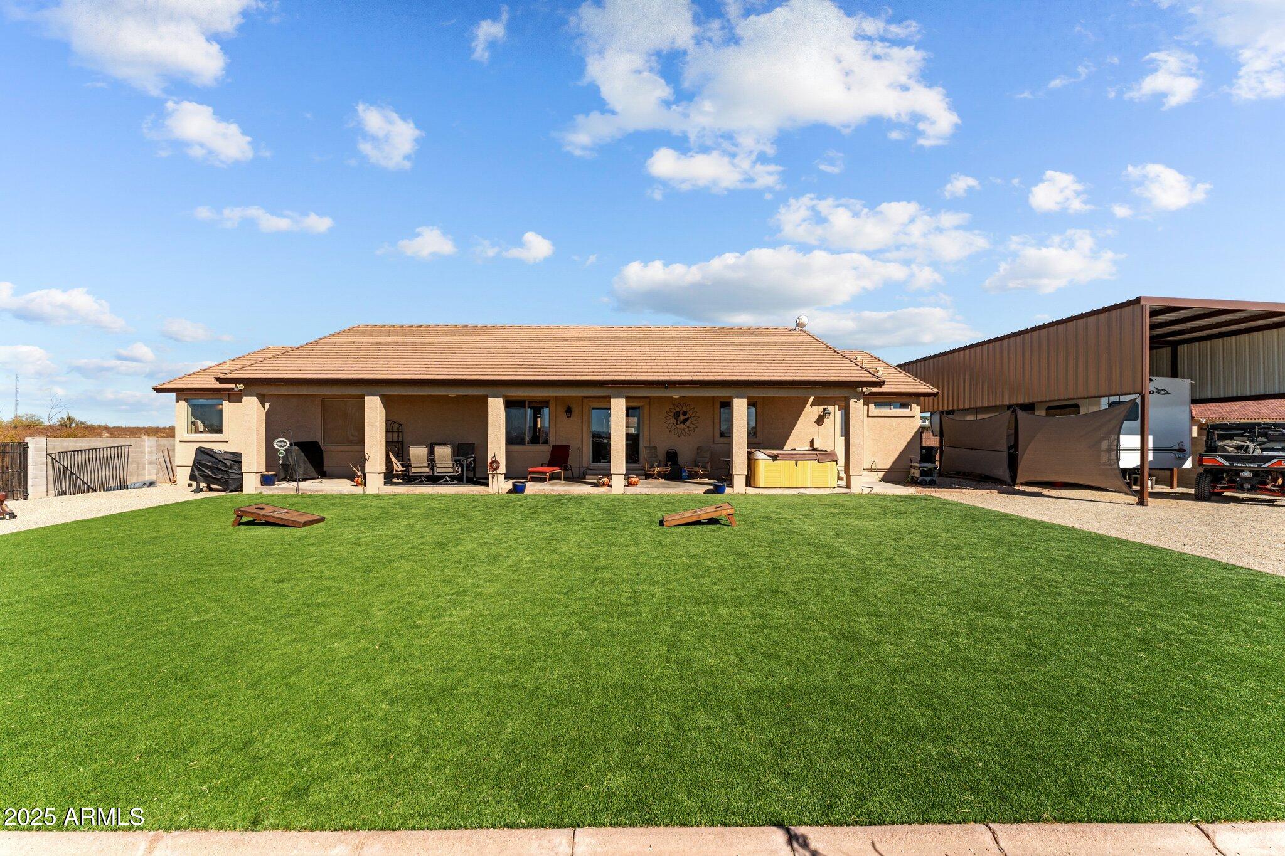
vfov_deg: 81.2
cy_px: 428
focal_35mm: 14
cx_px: 642
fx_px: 500
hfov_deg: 104.3
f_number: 8
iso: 400
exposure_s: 1/1250
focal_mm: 14
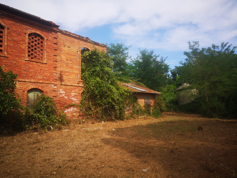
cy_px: 89
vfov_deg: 51.4
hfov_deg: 65.3
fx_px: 185
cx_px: 118
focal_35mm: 27
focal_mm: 5.58
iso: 50
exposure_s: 1/1504
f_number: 1.8
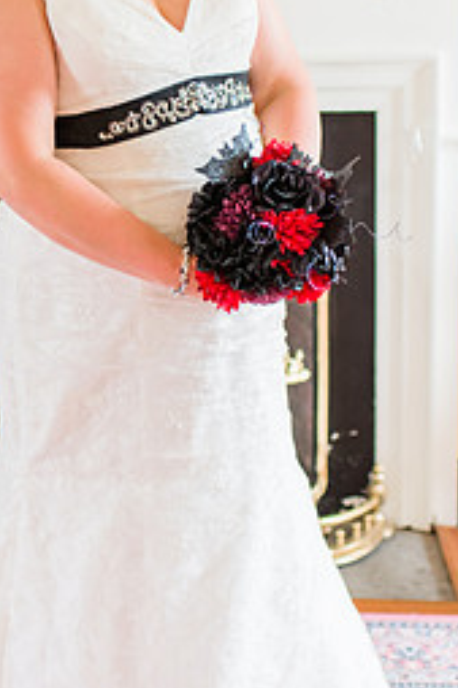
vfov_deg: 21.8
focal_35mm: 93
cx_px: 95
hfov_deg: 14.6
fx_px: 1777
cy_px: 236
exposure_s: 1/100
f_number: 1.8
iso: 800
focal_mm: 35
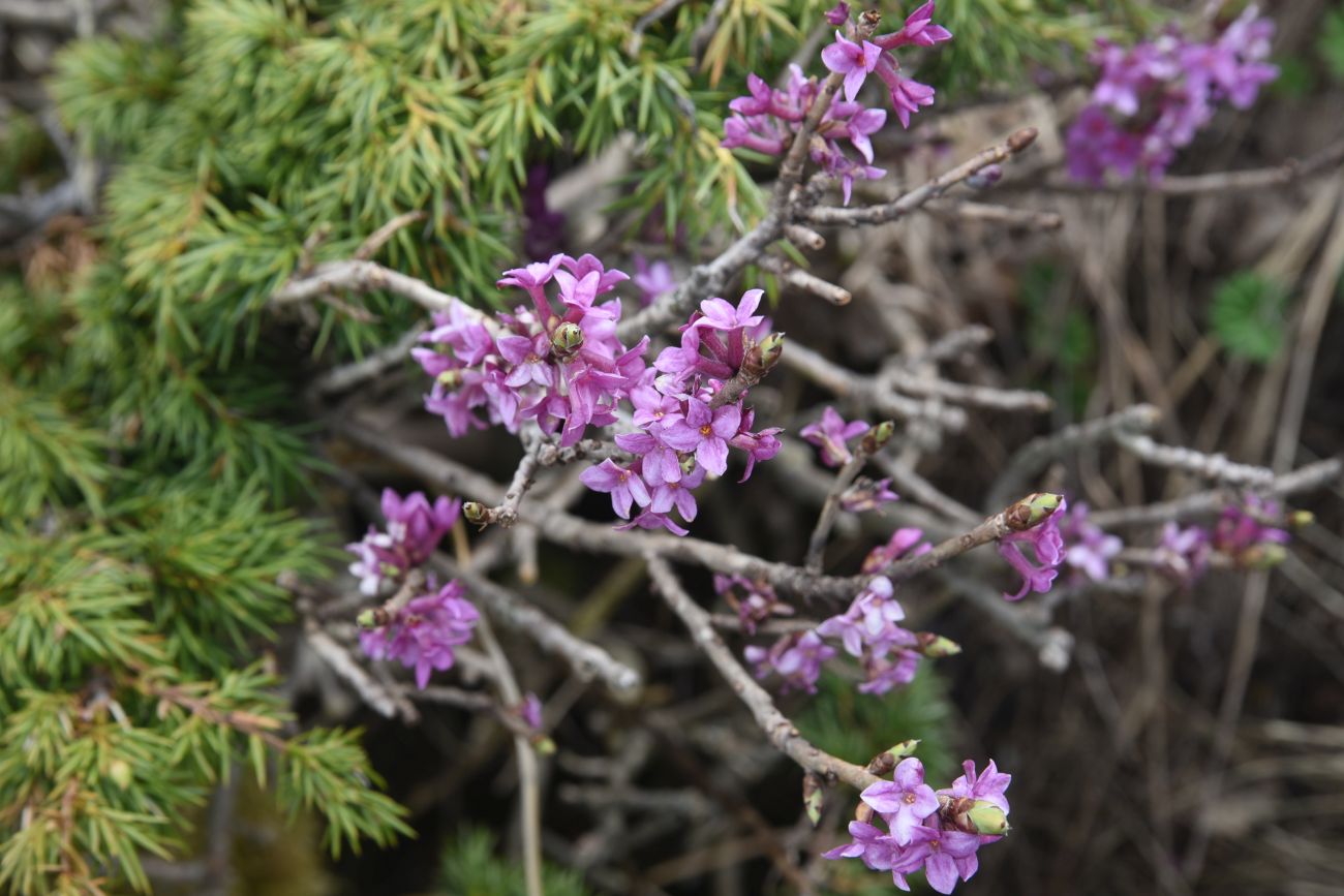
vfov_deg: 18.9
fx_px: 2688
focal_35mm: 72
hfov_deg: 28.1
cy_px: 448
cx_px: 672
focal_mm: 72
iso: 400
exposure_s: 1/160
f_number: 10
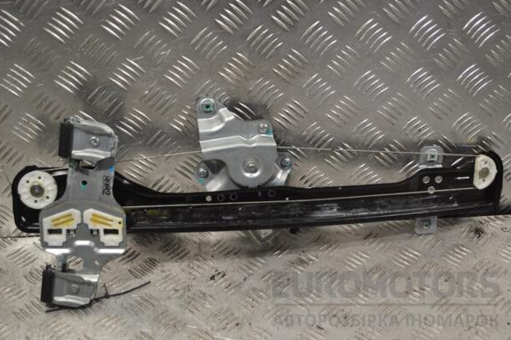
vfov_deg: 25.3
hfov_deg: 37.2
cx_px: 256
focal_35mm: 54
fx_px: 759
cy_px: 169
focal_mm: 35
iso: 400
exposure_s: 1/100
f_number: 5
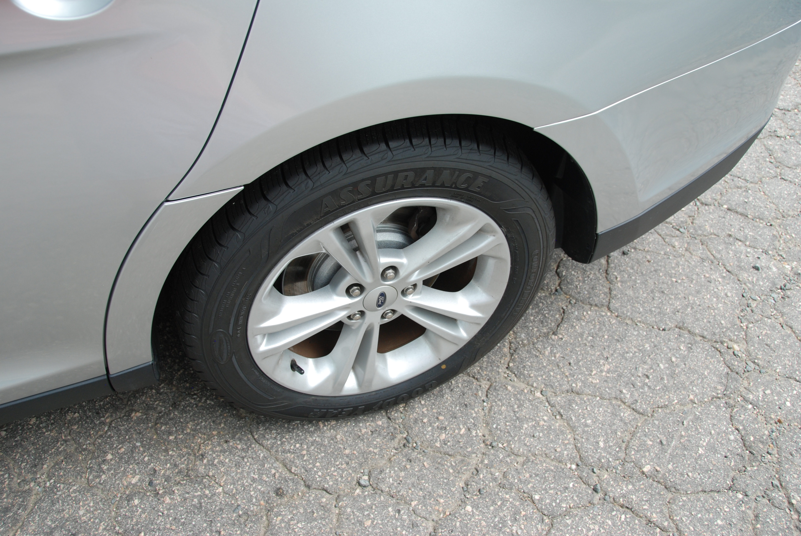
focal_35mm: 27
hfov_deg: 67.3
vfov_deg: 48.0
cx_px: 400
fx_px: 601
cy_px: 268
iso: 200
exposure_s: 1/100
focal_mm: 18
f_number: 5
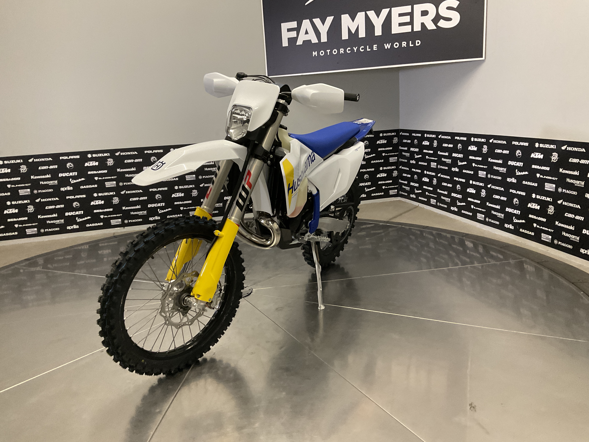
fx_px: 493
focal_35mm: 29
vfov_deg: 48.2
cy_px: 221
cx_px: 294
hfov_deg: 61.7
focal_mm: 3
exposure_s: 1/60
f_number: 1.8
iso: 200
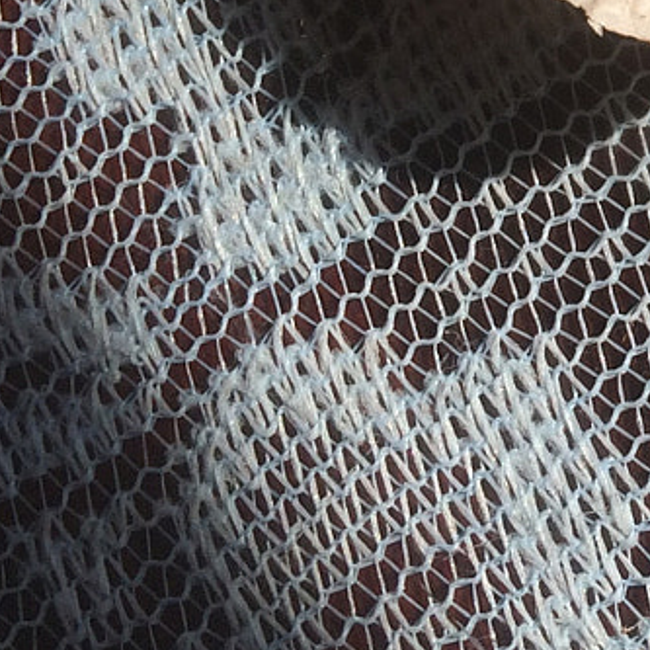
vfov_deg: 13.6
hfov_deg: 12.6
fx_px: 2613
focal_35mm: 123
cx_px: 1253
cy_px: -203
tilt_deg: -78.7
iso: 32
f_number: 2.2
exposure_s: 1/1786
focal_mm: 4.15
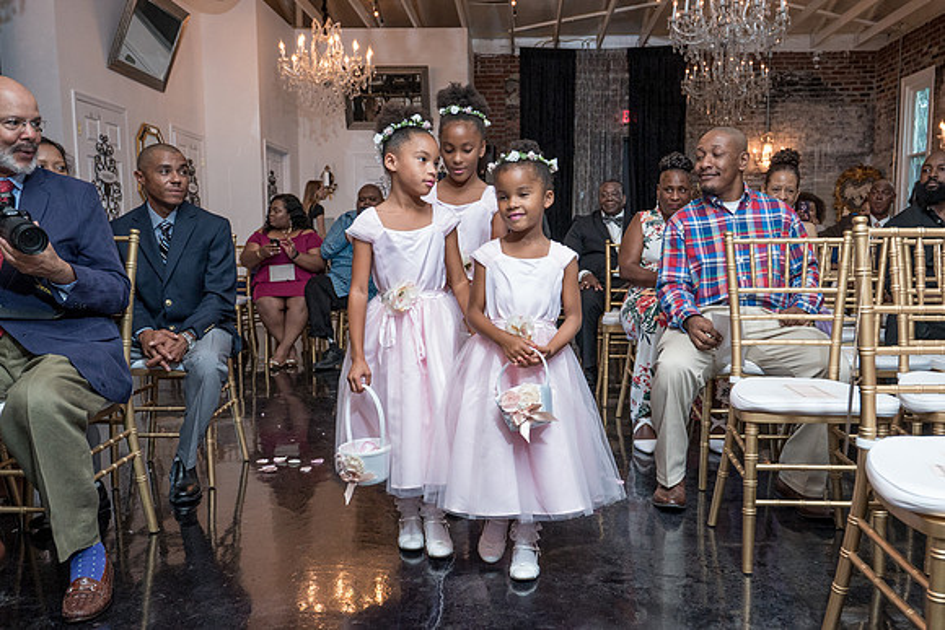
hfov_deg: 60.3
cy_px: 348
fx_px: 813
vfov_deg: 42.4
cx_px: 508
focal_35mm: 31
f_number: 4
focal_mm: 23
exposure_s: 1/200
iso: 2000
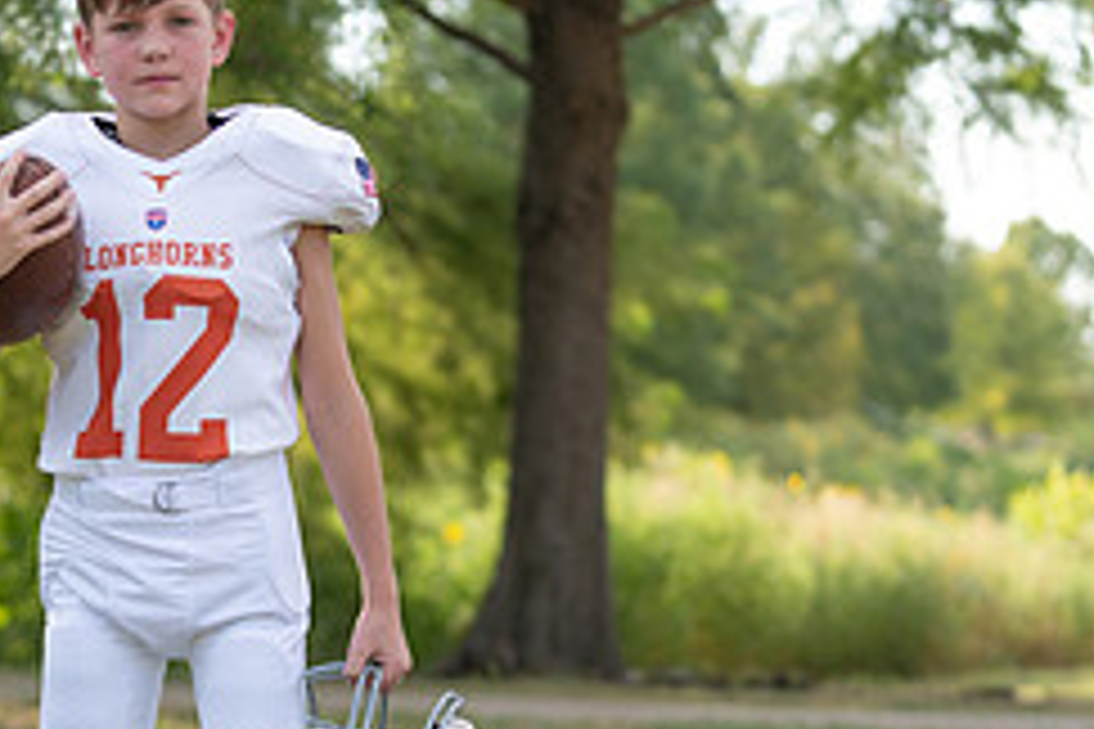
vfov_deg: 8.2
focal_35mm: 167
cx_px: 203
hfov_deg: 12.2
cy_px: 511
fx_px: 5075
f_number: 2.8
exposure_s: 1/400
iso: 100
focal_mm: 70
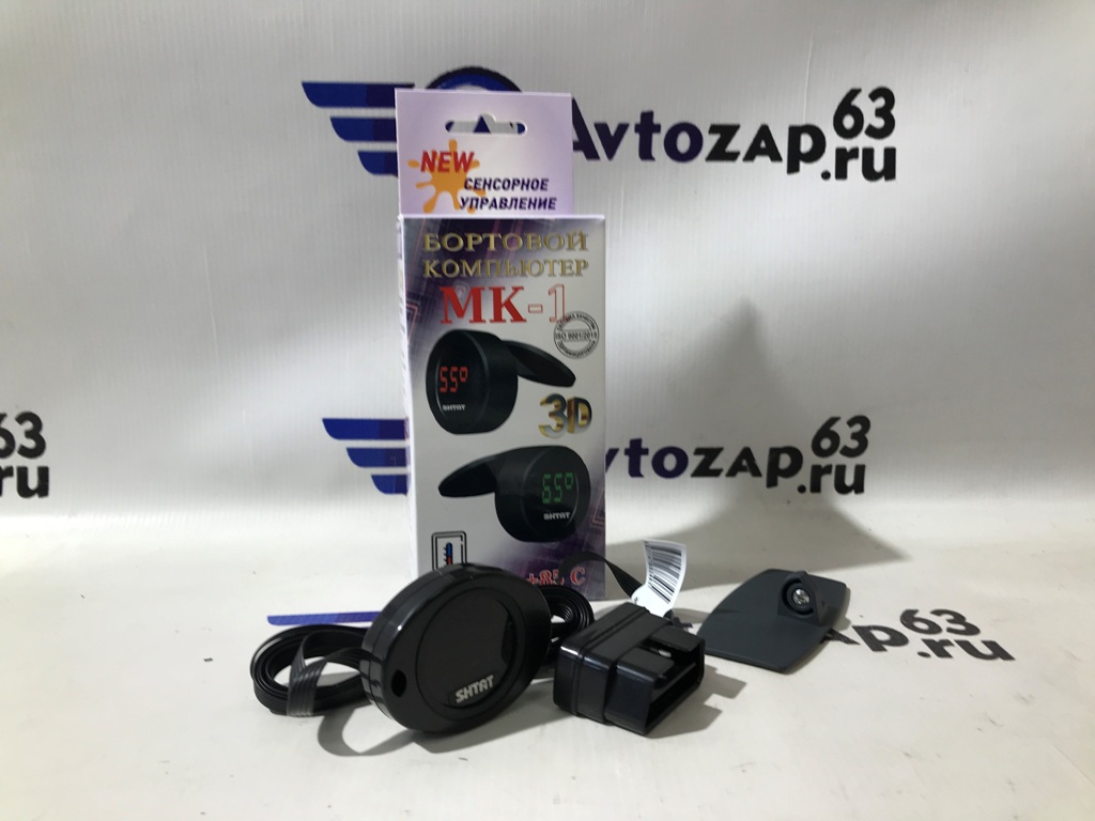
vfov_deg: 49.7
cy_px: 410
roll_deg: +0.2
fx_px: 886
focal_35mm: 28
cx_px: 548
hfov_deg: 63.4
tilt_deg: -10.2
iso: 25
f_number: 1.8
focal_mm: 3.99
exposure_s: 1/50
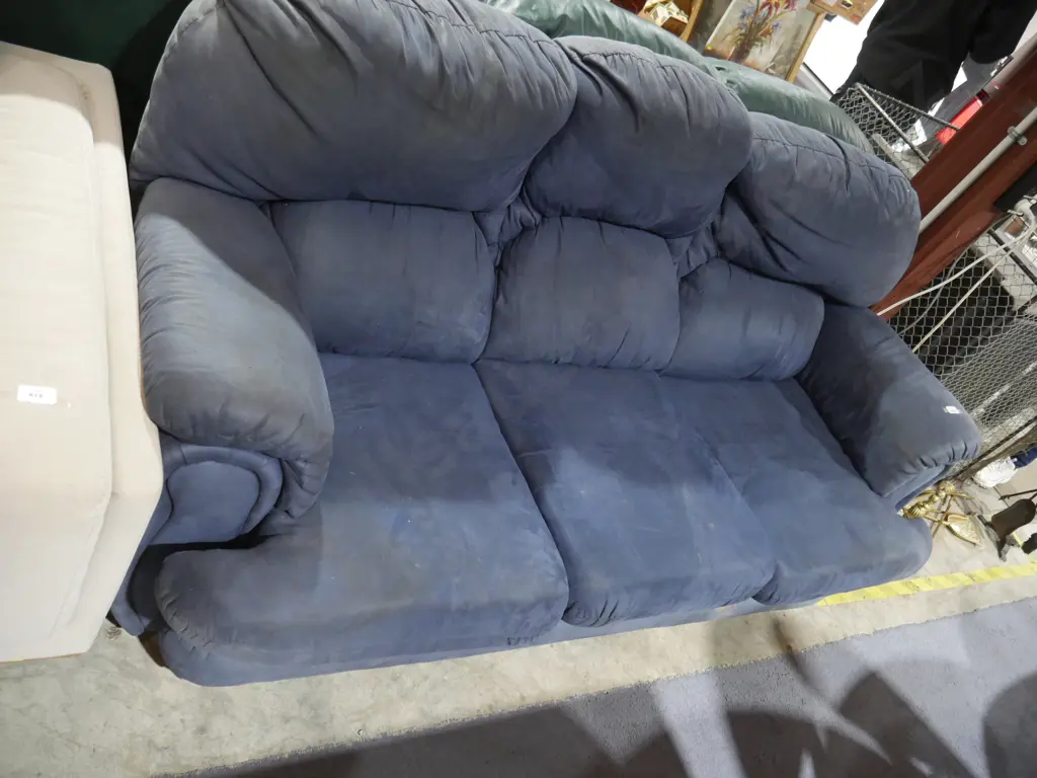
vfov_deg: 46.8
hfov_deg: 60.0
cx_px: 518
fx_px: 899
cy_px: 389
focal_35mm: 30
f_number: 3.6
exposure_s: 1/60
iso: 1250
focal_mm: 15
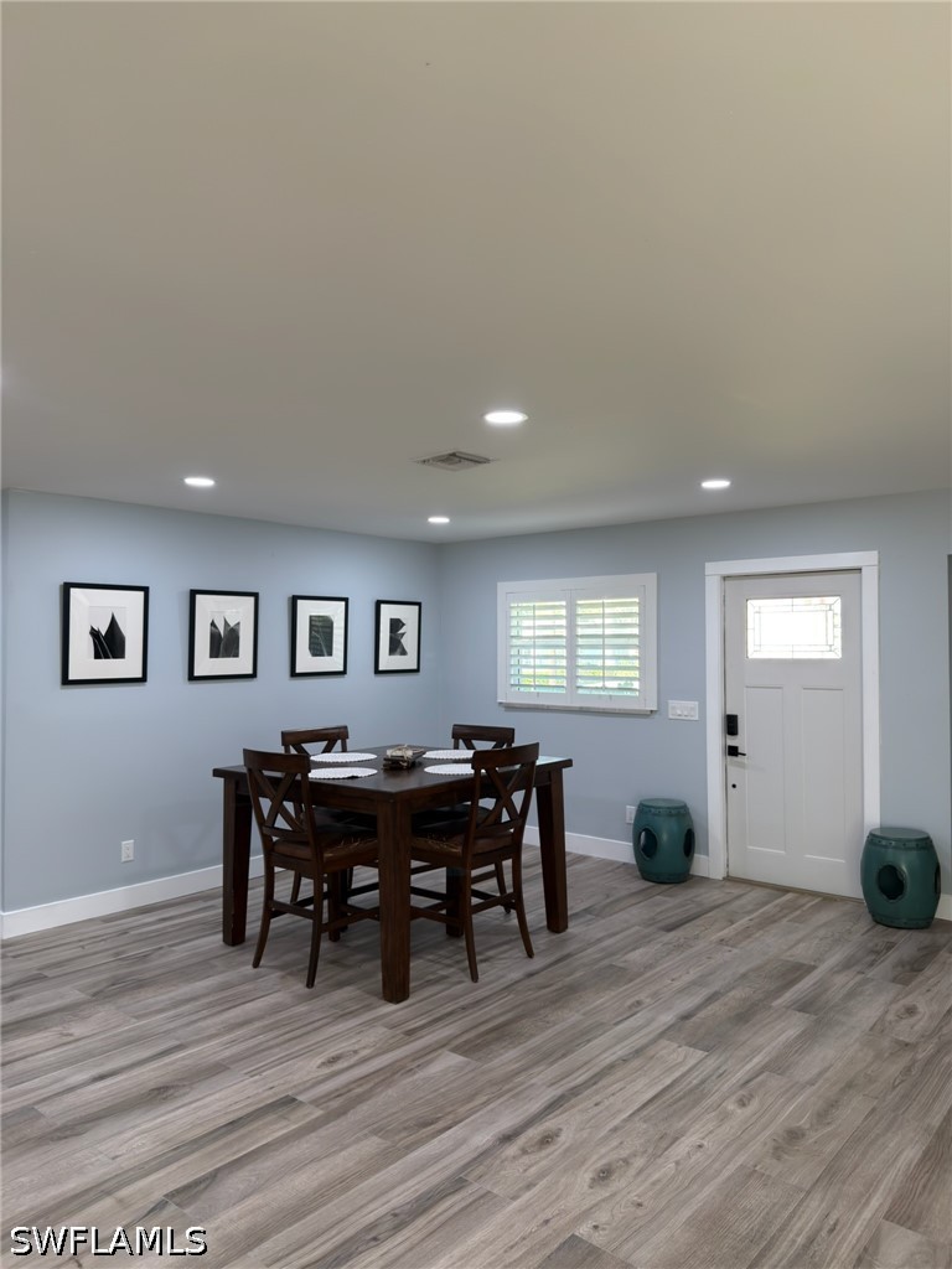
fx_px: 880
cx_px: 476
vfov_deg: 71.6
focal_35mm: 24
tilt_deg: -0.1
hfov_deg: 56.8
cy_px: 634
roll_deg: +0.1
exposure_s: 1/120
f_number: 1.78
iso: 160
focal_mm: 6.76
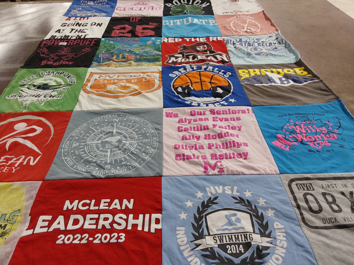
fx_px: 286
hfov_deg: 63.4
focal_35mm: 28
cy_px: 132
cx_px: 177
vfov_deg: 49.7
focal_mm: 2.91
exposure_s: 1/50
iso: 80
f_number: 1.9
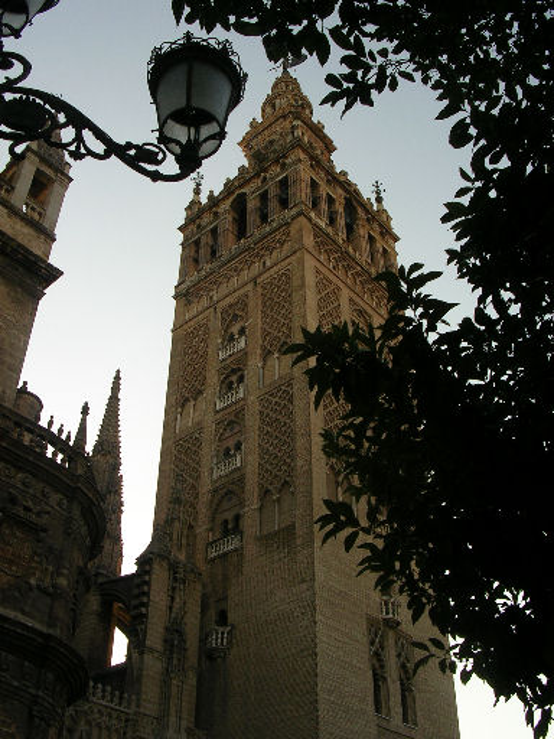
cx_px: 277
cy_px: 370
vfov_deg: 49.0
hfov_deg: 37.7
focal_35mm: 38
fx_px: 811
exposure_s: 1/142
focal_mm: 5.8
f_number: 5.6
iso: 50
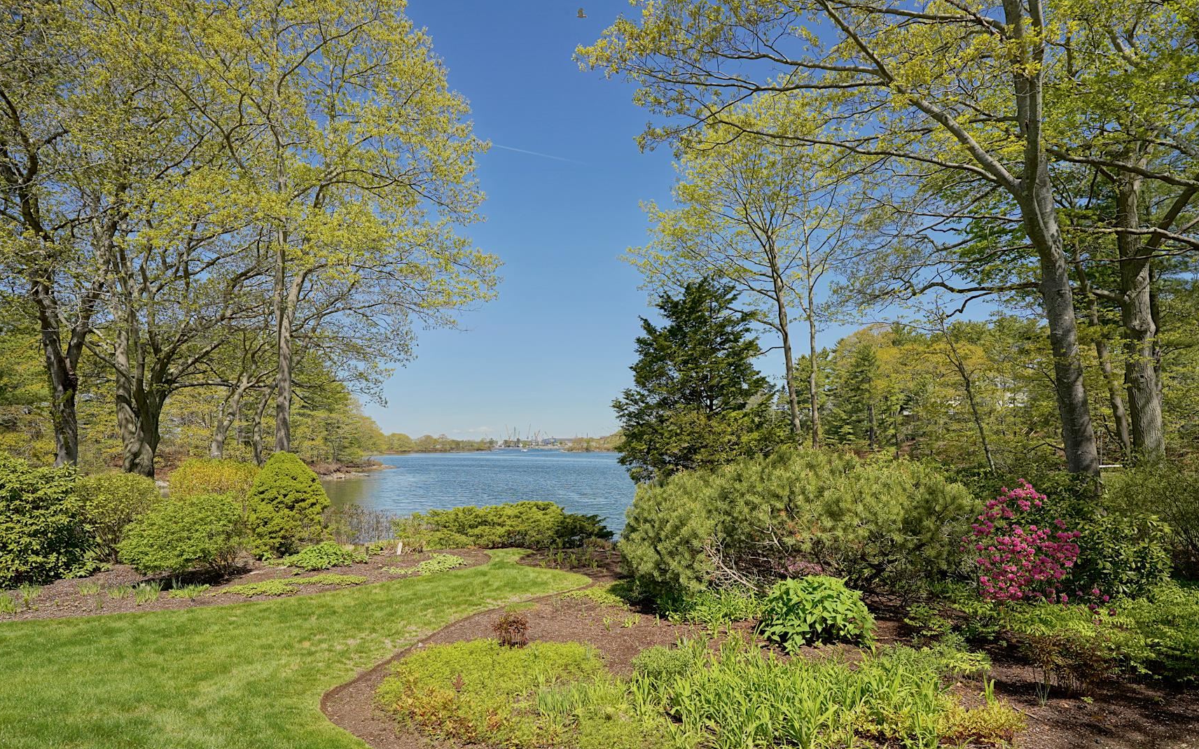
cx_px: 623
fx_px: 490
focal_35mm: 15
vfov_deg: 74.7
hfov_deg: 101.4
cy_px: 397
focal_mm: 14
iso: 100
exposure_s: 1/200
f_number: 7.1
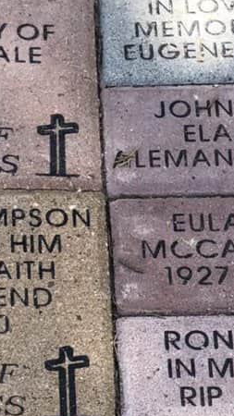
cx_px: 18
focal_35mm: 221
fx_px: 2439
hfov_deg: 5.5
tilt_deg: -53.7
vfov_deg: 9.5
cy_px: 575
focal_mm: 6.6
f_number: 2.8
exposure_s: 1/181
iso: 20
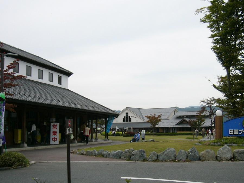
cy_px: 118
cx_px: 135
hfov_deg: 38.1
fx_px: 352
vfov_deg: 29.0
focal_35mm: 50
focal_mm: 5.8
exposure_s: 1/640
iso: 50
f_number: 2.8
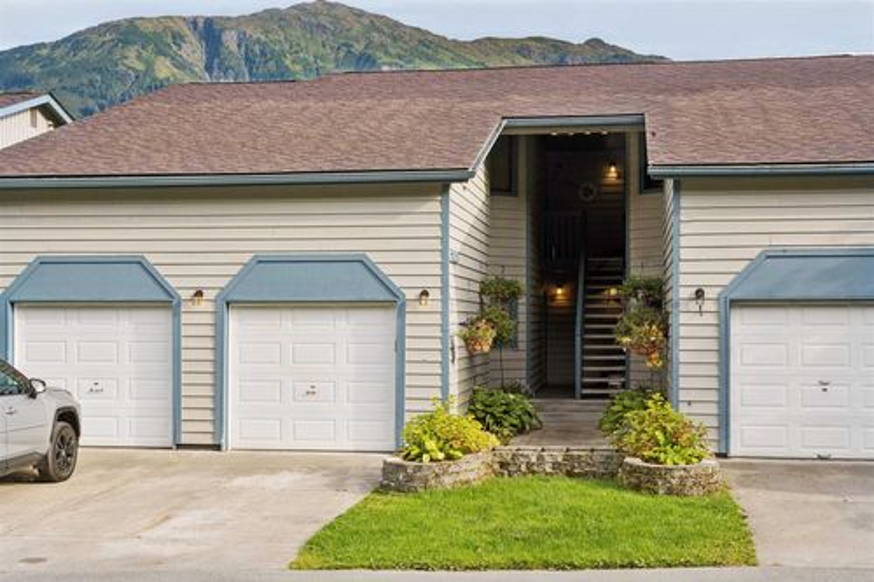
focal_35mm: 50
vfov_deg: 27.0
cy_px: 291
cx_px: 437
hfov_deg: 39.6
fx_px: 1213
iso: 800
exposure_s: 1/100
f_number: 18
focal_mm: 50
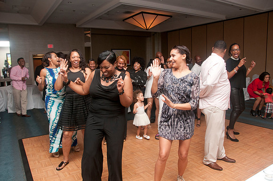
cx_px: 136
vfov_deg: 47.8
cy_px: 90
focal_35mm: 27
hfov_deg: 67.5
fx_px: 204
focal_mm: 18
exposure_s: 1/125
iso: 400
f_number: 5.6
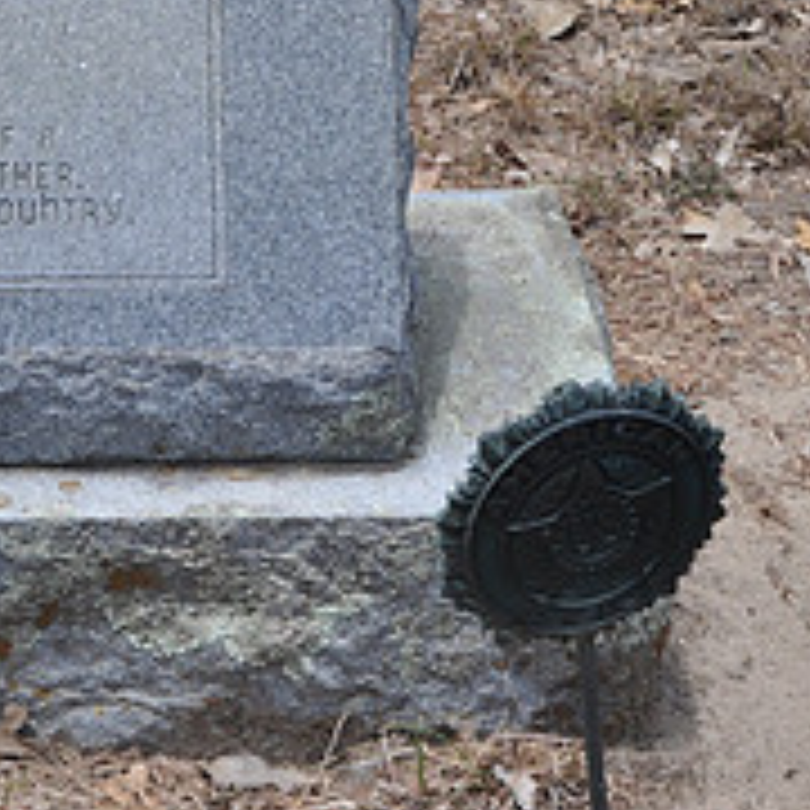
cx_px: -184
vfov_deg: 11.1
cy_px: -20
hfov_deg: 11.0
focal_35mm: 156
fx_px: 4130
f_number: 8
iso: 200
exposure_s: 1/250
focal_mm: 38
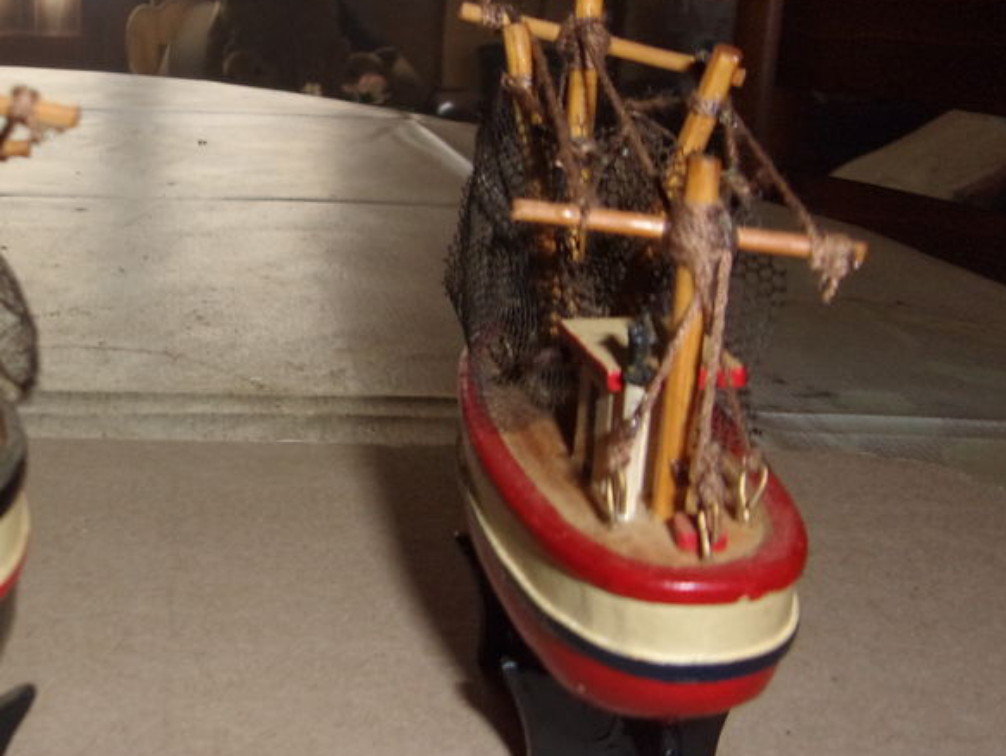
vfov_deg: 30.2
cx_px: 255
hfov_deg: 38.6
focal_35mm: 48
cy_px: 306
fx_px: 1396
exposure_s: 1/34
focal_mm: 5.1
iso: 200
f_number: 3.9
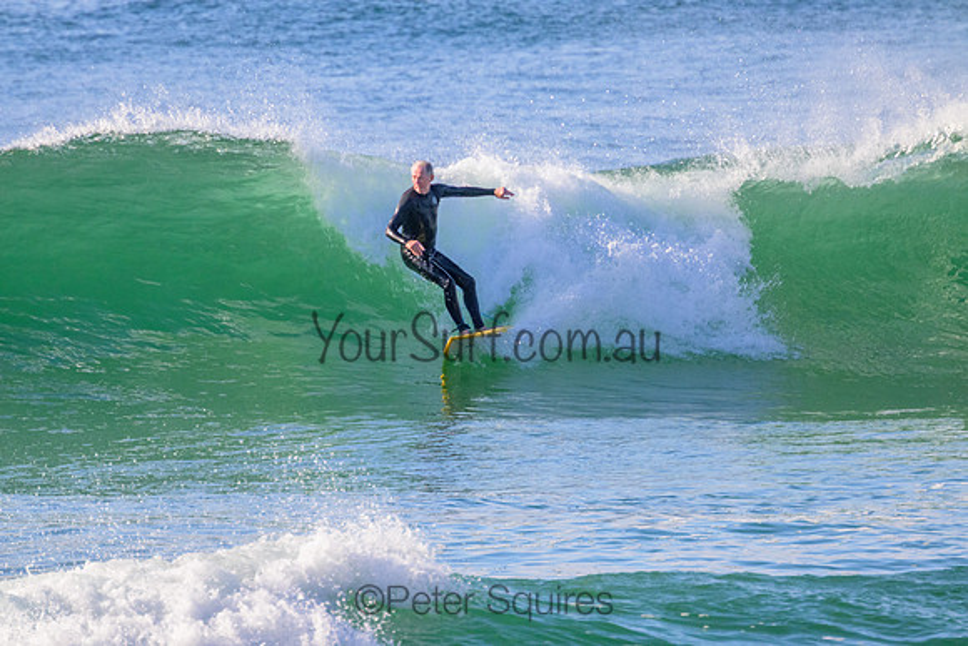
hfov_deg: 2.6
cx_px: 484
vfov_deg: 1.7
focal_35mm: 800
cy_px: 323
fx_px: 21515
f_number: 11
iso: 2800
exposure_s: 1/2000
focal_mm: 800
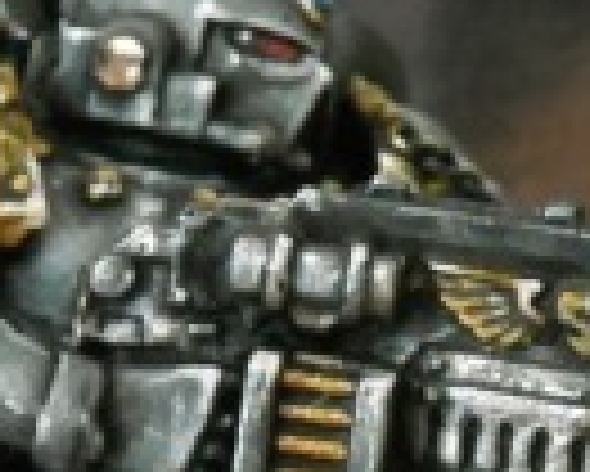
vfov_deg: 4.4
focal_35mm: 350
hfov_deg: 5.5
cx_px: 185
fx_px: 6116
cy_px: 616
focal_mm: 17.1
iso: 766
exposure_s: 1/8
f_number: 4.7
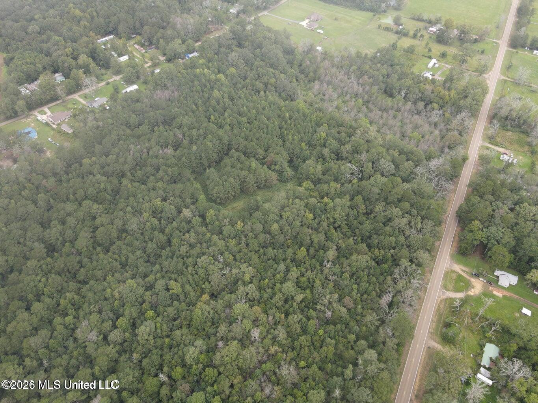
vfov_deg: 56.8
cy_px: 202
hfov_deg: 71.6
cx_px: 269
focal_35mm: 24
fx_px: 373
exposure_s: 1/60
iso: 100
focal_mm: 4.5
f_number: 2.8
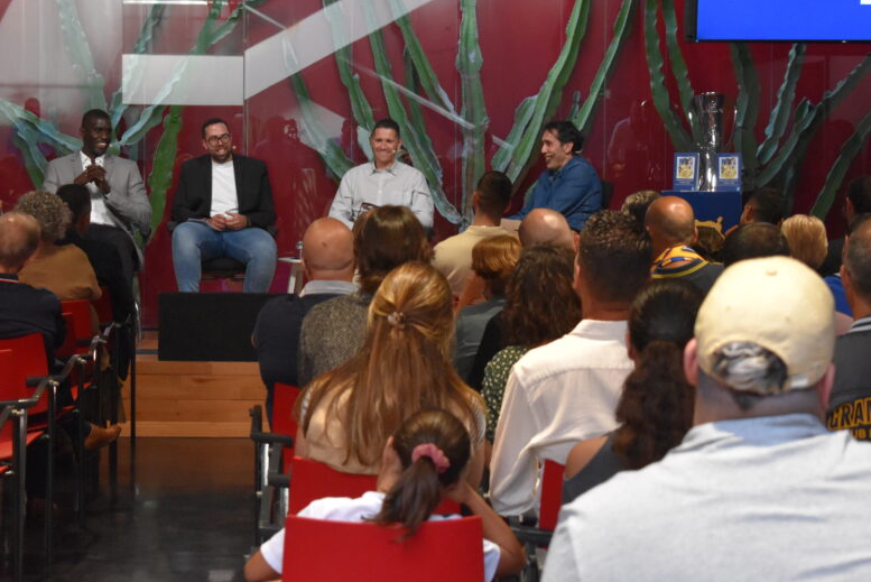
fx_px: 2630
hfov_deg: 18.8
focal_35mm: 109
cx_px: 314
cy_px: 219
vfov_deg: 12.6
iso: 3200
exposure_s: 1/250
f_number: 5.6
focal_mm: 55
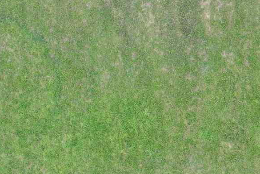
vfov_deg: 9.3
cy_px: 176
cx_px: 552
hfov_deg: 12.1
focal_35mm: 147
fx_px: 1062
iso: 100
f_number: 4.5
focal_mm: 10.26
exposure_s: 1/120
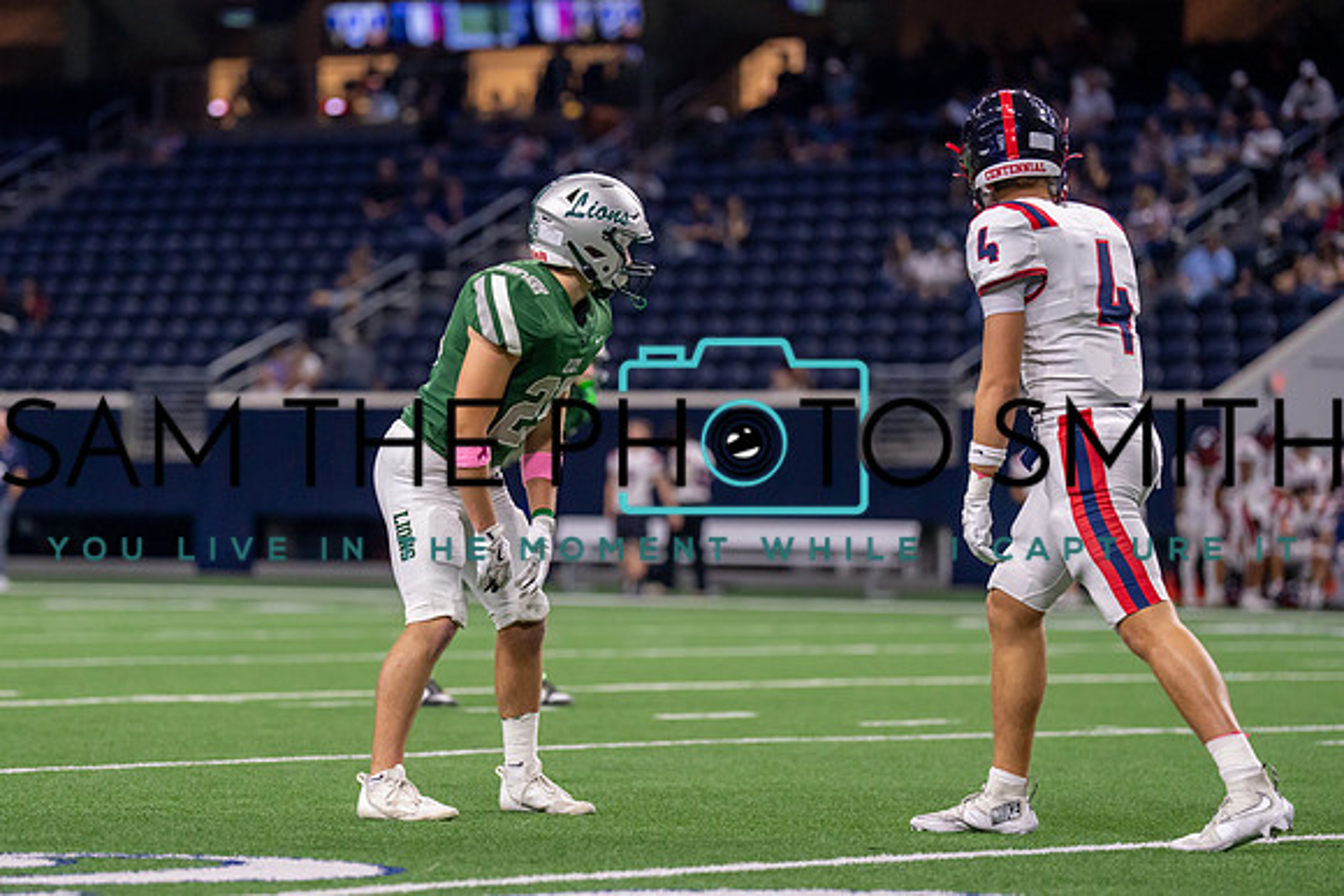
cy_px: 438
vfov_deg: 7.7
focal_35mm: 178
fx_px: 6646
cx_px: 532
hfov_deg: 11.5
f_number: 2.8
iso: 2500
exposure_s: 1/1000
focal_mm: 145
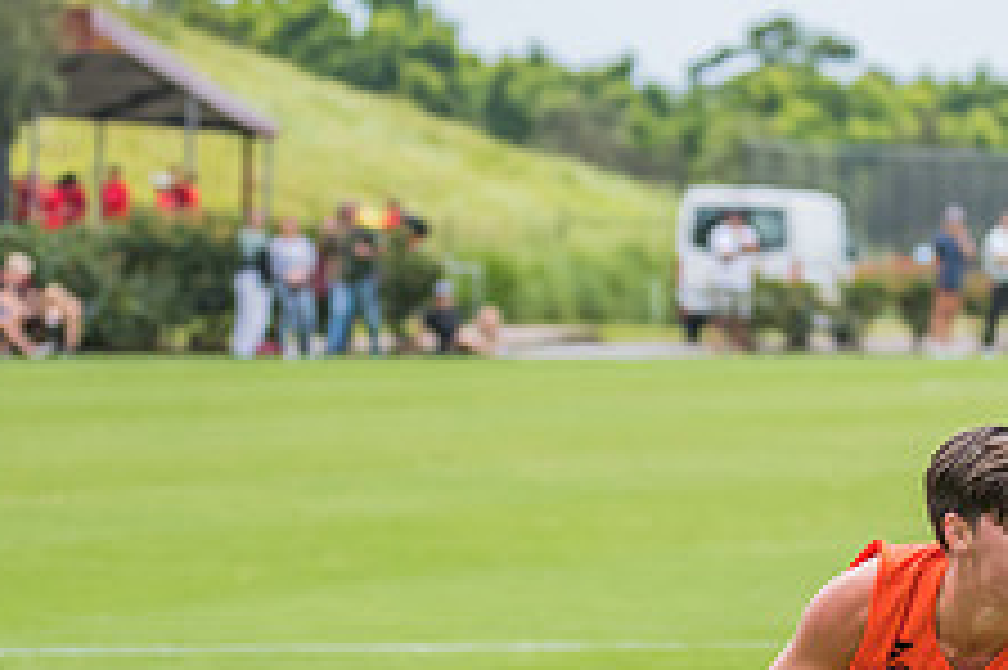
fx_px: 11947
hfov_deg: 4.8
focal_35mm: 427
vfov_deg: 3.2
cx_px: 986
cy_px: 798
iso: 800
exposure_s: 1/1600
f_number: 6.3
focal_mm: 150
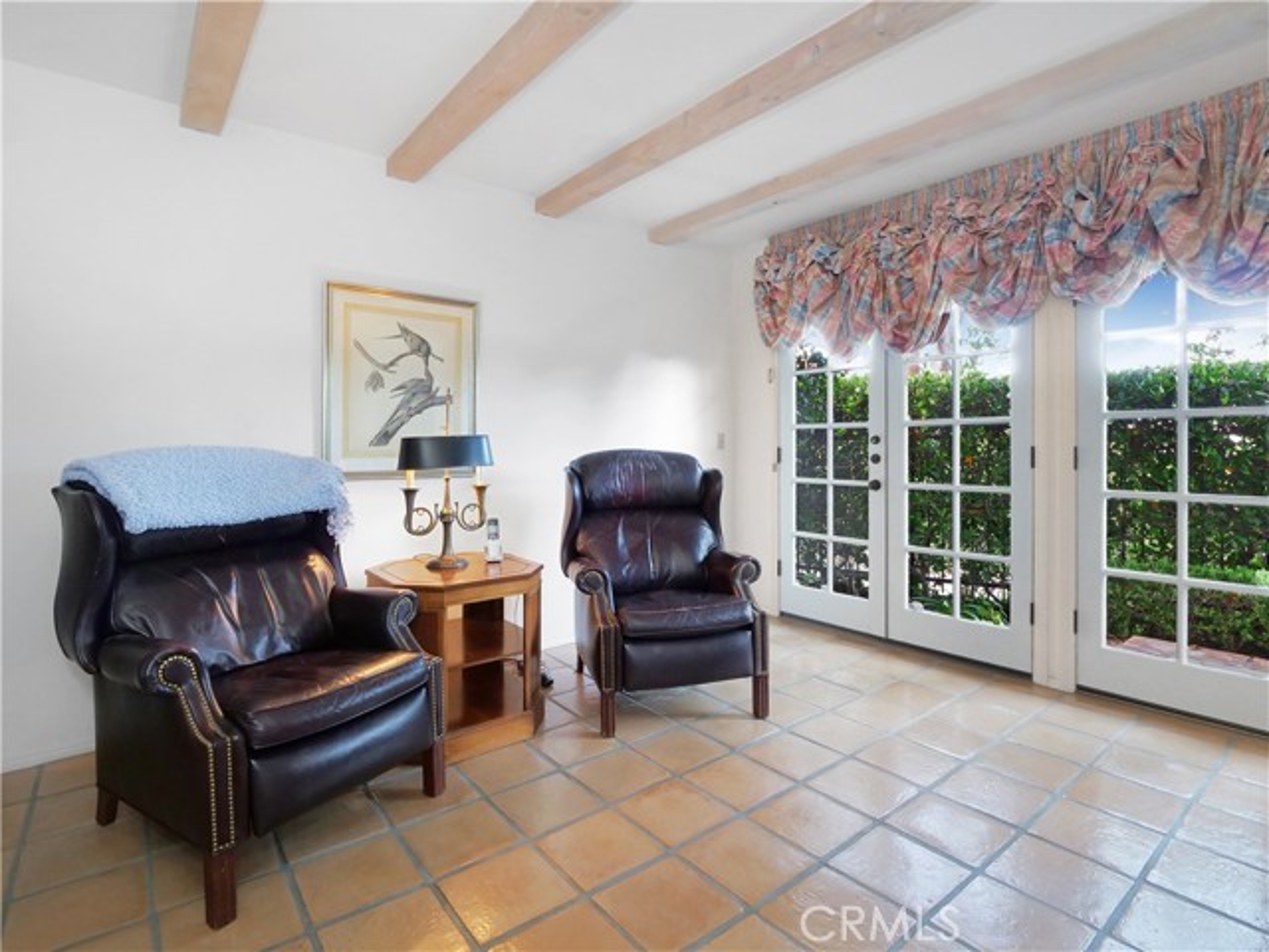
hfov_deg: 94.5
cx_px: 634
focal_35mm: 16
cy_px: 476
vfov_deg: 78.1
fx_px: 587
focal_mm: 8
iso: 1250
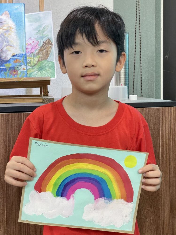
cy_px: 118
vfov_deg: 36.8
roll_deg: +2.3
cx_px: 88
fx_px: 353
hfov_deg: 28.0
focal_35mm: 52
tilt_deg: -4.3
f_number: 2
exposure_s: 1/100
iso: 200
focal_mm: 6
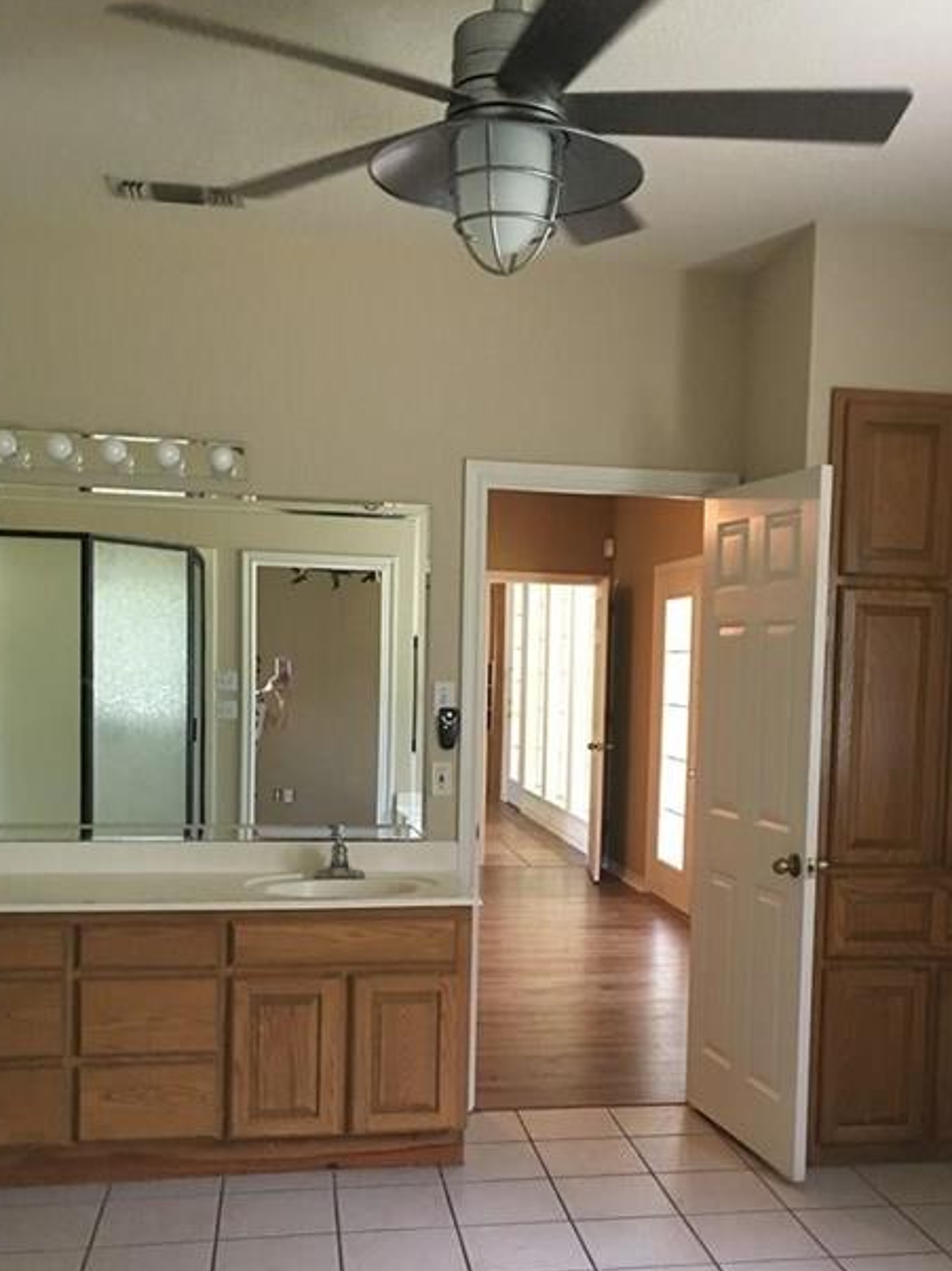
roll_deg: -1.3
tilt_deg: -3.4
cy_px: 769
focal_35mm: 37
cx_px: 551
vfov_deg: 49.8
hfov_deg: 38.5
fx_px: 1358
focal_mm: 4.15
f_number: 2.2
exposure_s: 1/10
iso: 100
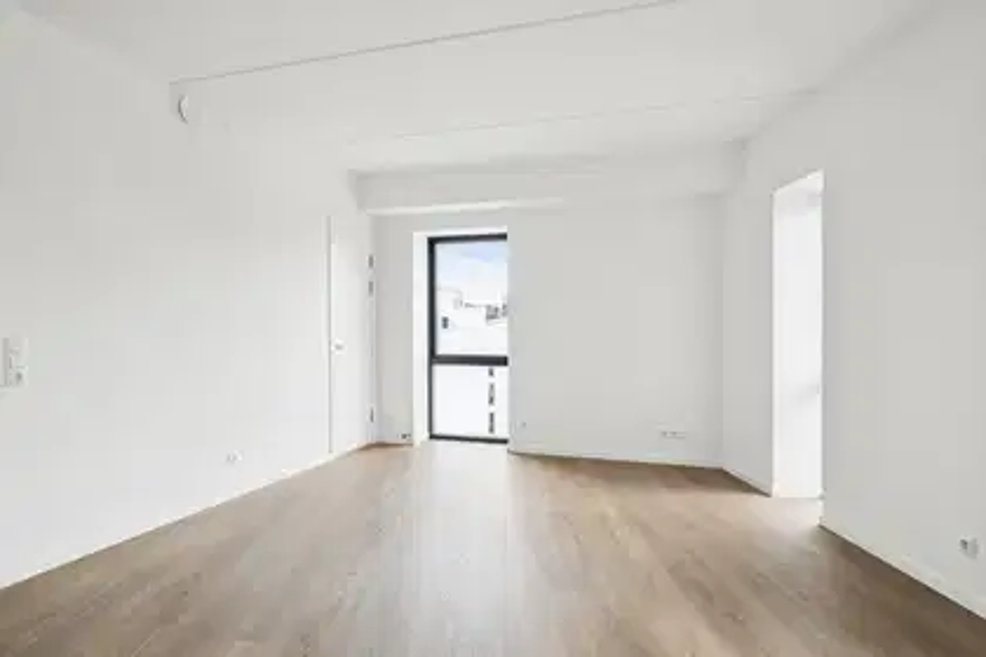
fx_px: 520
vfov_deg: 64.6
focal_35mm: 19
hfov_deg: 86.9
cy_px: 328
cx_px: 493
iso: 500
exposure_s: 1/20
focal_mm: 12.6
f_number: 8
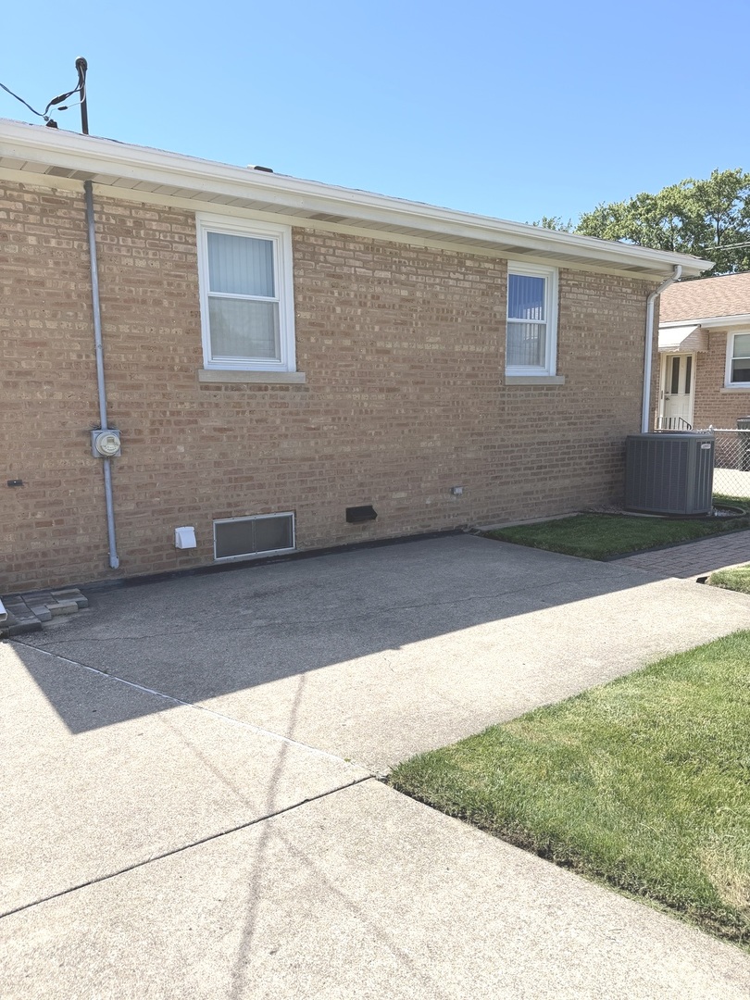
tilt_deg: -8.4
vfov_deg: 71.6
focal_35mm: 24
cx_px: 375
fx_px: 693
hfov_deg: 56.8
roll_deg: -0.5
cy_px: 500
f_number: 1.78
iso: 80
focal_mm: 6.76
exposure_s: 1/4673
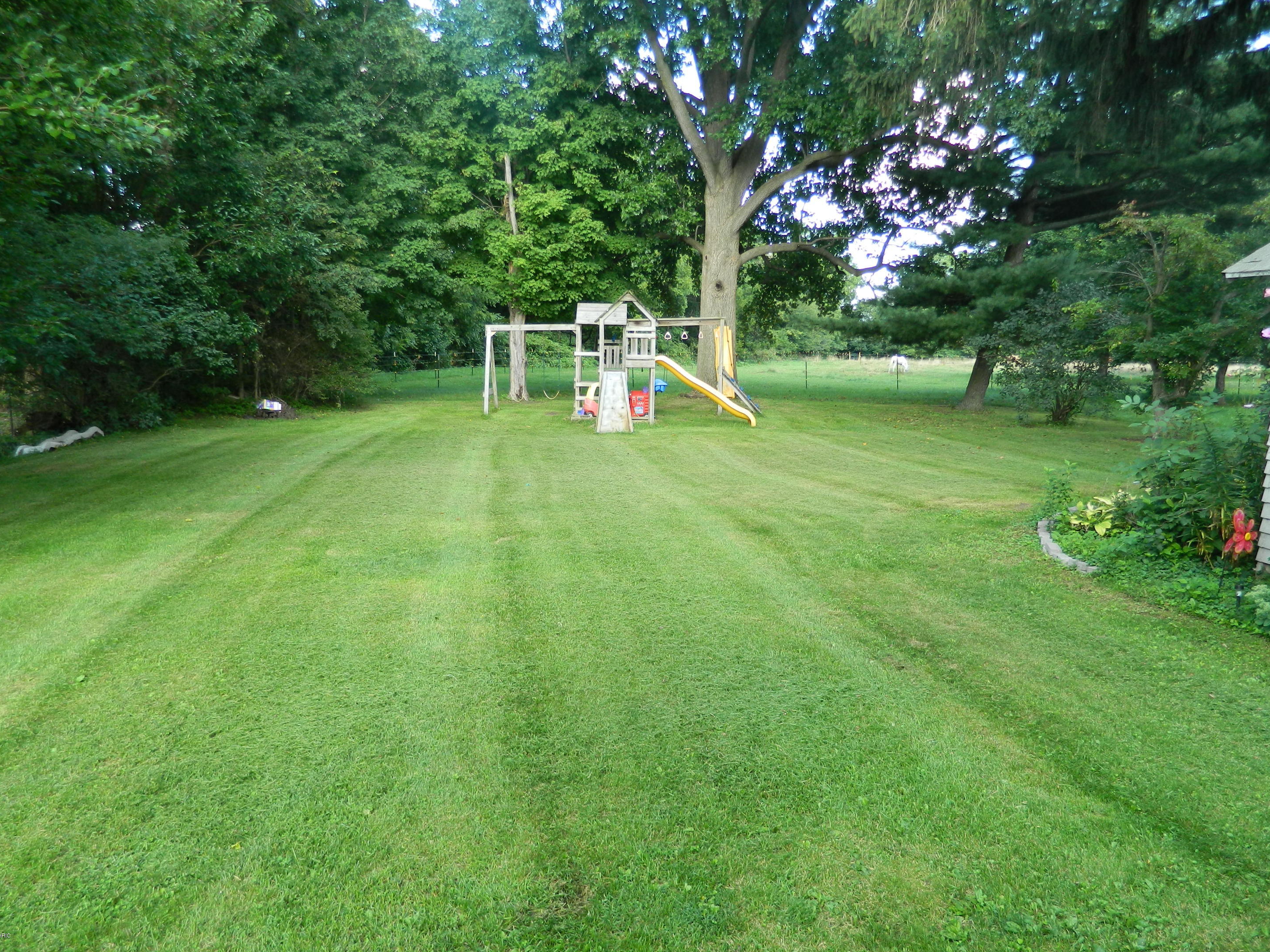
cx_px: 630
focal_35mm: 26
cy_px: 471
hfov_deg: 67.3
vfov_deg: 53.1
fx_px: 954
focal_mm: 4.5
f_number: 3.1
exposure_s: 1/100
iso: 80
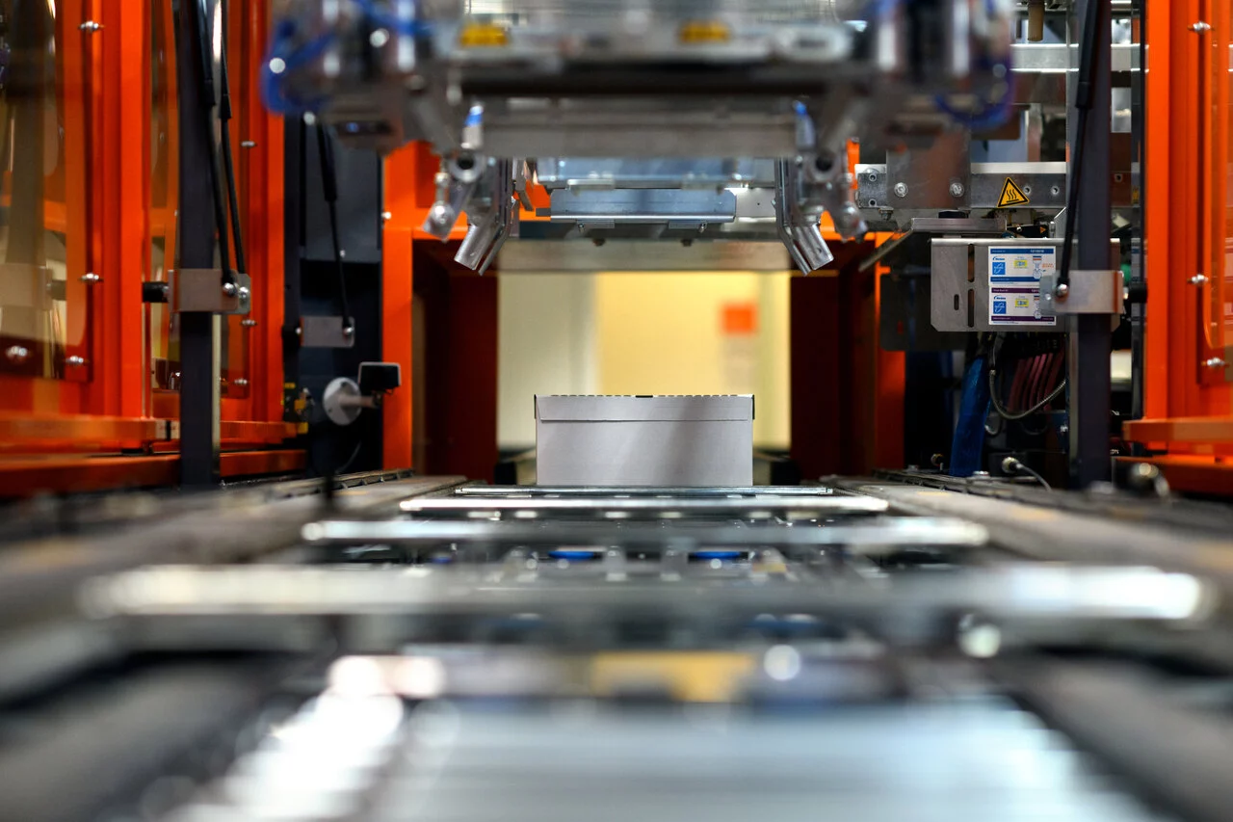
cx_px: 616
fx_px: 2911
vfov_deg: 16.1
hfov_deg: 23.9
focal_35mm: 85
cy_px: 411
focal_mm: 85
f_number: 2.8
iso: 2000
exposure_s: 1/400
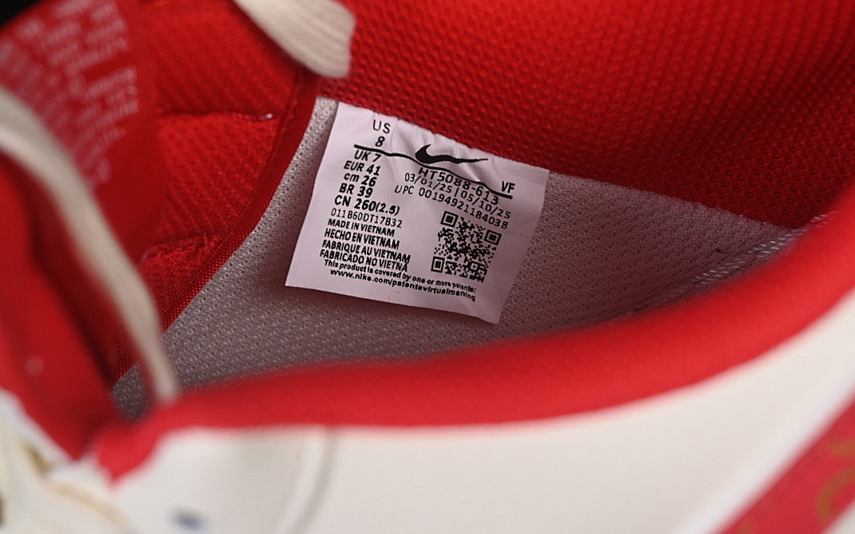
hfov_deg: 26.8
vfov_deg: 16.9
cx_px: 428
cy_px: 259
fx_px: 1794
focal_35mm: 77
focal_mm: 50
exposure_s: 1/80
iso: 160
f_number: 7.1
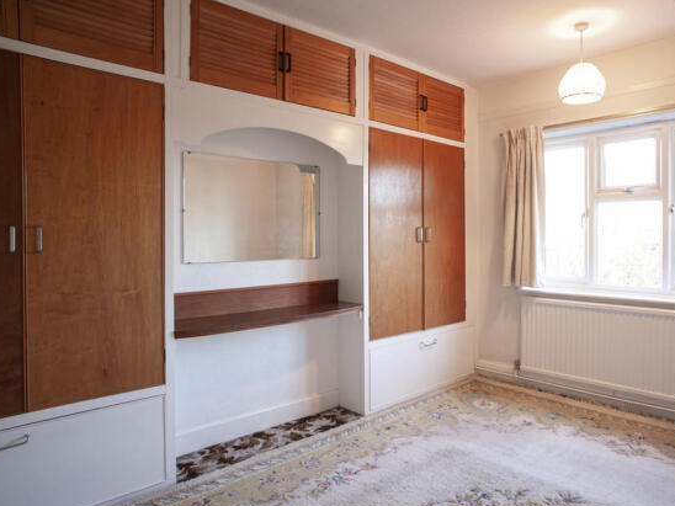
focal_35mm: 23
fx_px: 448
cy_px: 267
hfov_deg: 73.5
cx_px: 388
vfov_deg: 58.8
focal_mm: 20
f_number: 9
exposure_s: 1/4
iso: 200
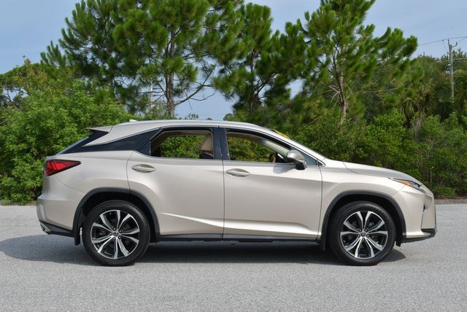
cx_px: 234
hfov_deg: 41.1
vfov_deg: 28.1
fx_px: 623
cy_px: 156
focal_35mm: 48
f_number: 8
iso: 100
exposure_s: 1/250
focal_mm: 24
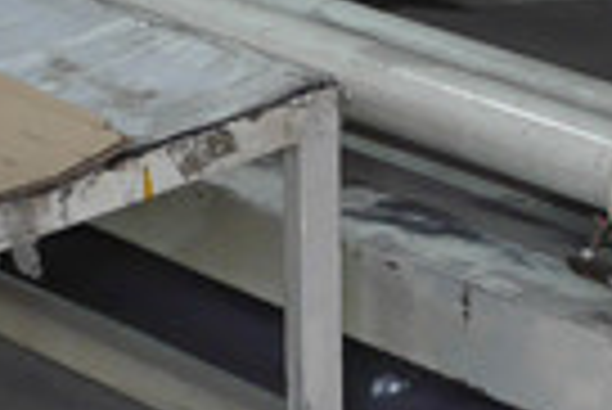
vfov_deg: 3.8
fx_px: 6126
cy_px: -586
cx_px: 846
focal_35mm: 360
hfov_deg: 5.7
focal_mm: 23
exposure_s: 1/13
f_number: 5.3
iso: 200
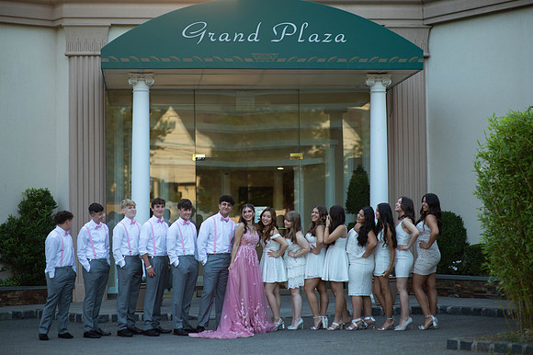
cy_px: 178
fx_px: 1258
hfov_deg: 23.9
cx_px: 266
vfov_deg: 16.1
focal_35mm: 85
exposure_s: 1/1000
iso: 250
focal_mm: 85
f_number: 2
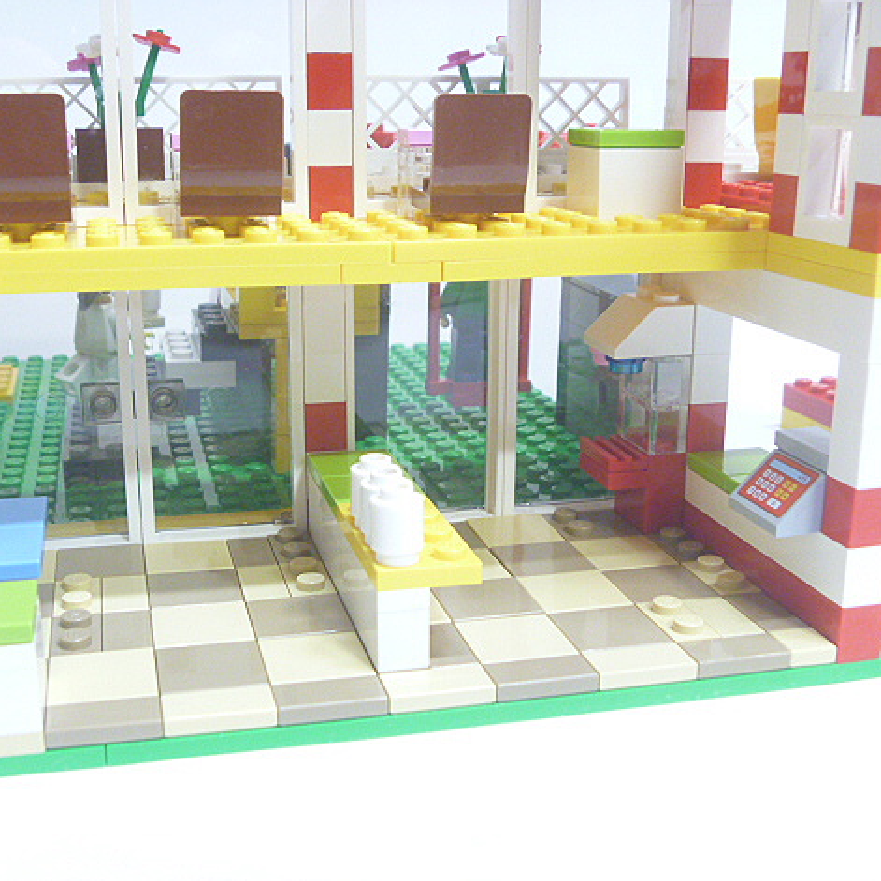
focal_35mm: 42
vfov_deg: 40.0
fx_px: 1209
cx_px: 382
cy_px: 445
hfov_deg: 40.0
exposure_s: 1/8
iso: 400
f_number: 3.5
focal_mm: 6.3
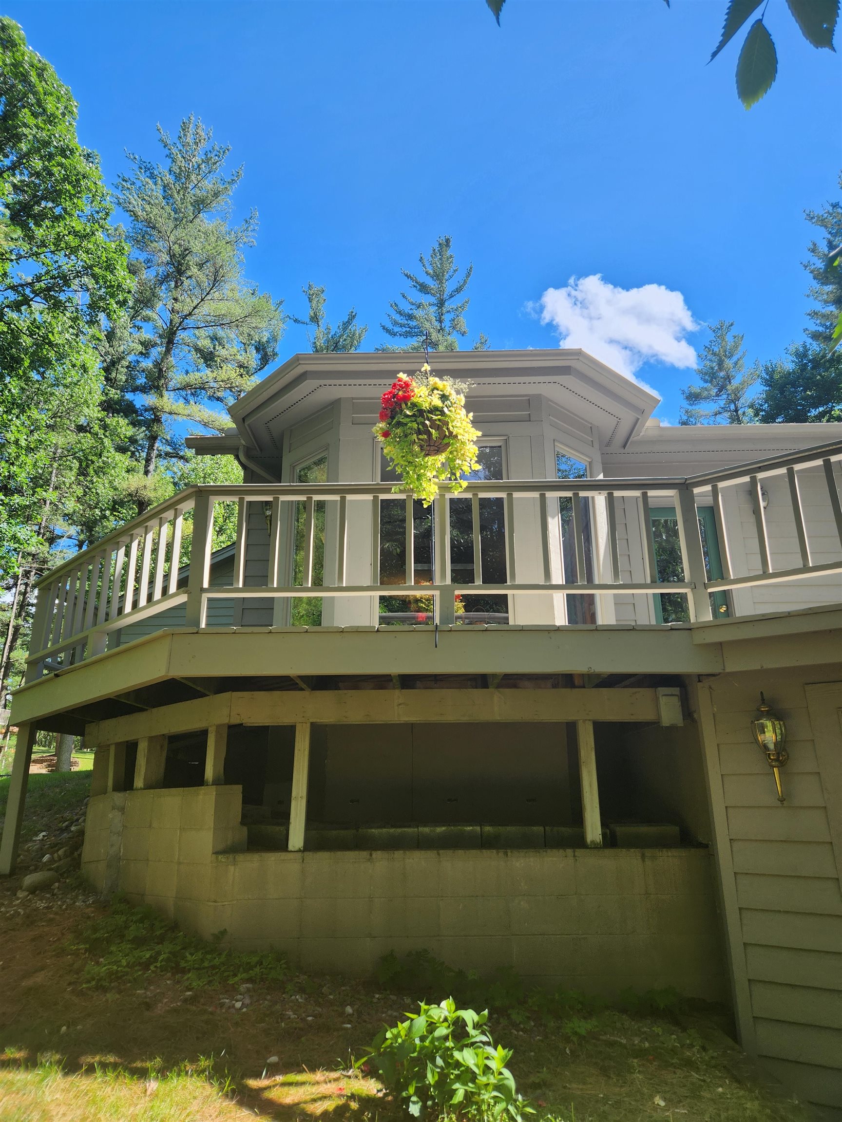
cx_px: 421
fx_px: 746
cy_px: 561
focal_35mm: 23
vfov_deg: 73.9
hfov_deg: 58.9
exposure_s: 1/529
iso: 20
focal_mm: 5.4
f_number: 1.8
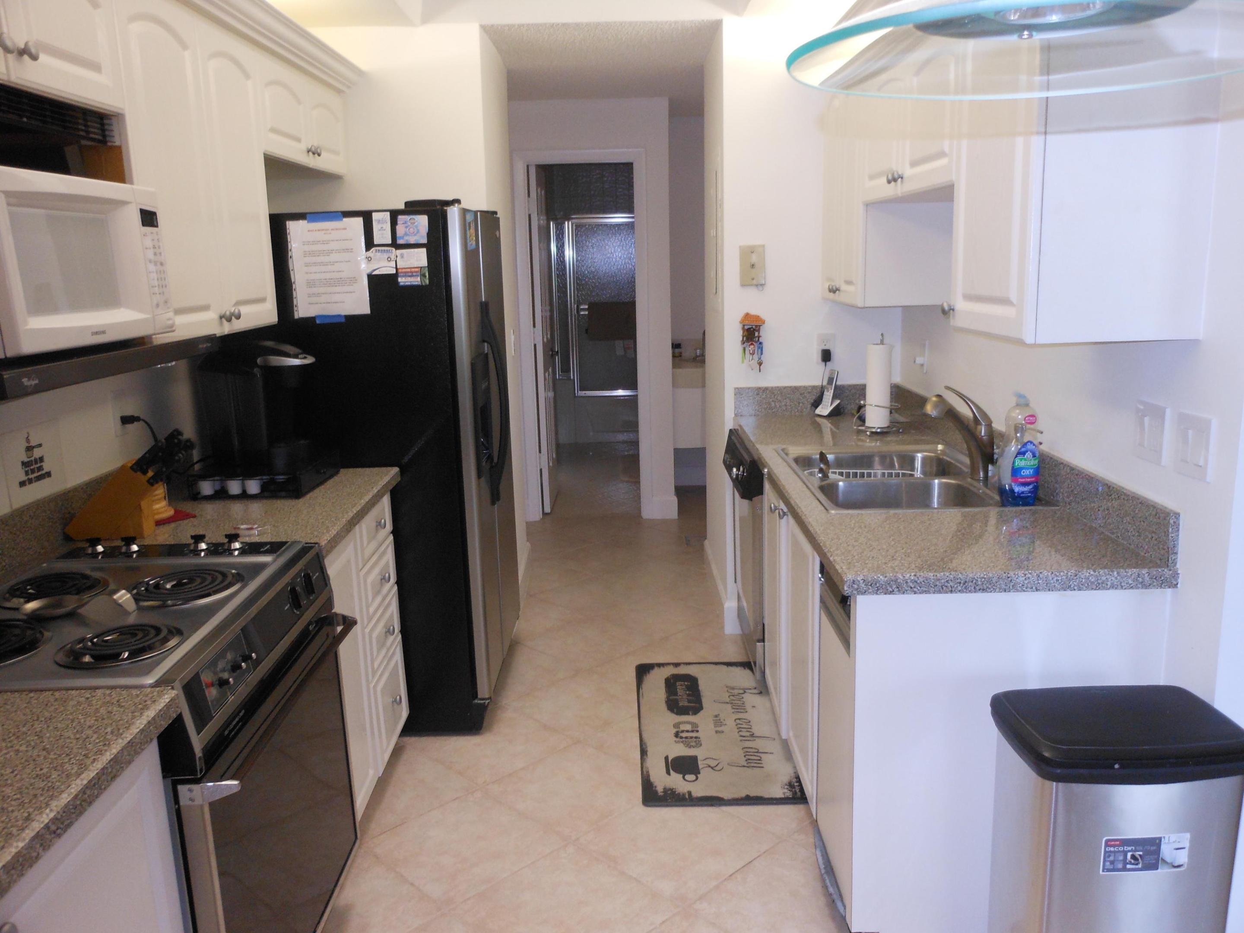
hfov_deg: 63.4
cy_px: 466
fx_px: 1006
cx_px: 622
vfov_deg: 49.7
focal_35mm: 28
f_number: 3.7
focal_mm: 5
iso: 200
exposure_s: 1/25
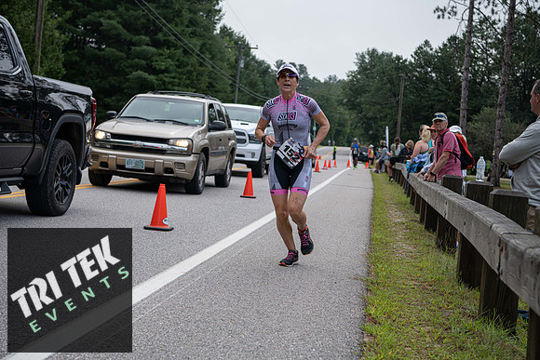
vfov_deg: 22.6
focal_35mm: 60
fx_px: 900
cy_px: 180
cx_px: 270
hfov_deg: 33.4
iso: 200
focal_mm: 60
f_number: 4.5
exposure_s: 1/500
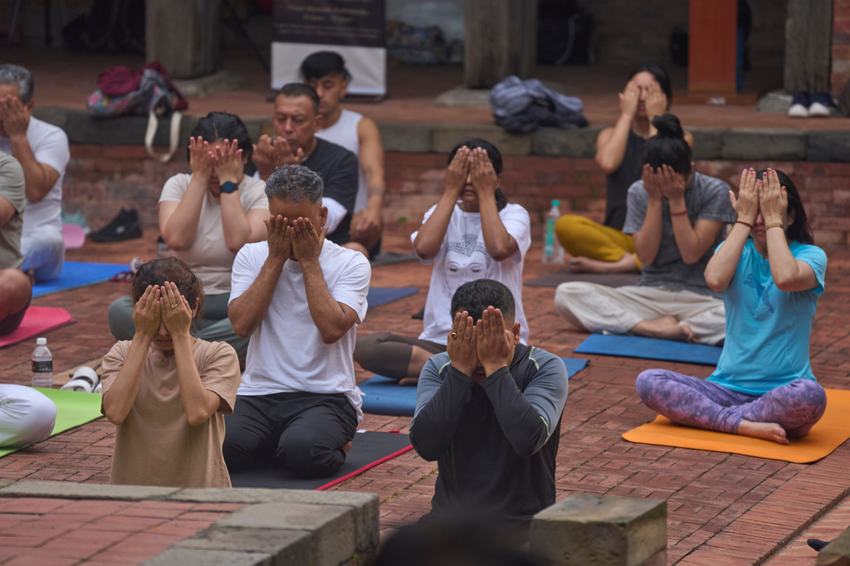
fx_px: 6727
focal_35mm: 285
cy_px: 283
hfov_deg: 7.2
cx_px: 425
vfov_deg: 4.8
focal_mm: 285
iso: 200
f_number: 5.6
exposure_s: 1/500
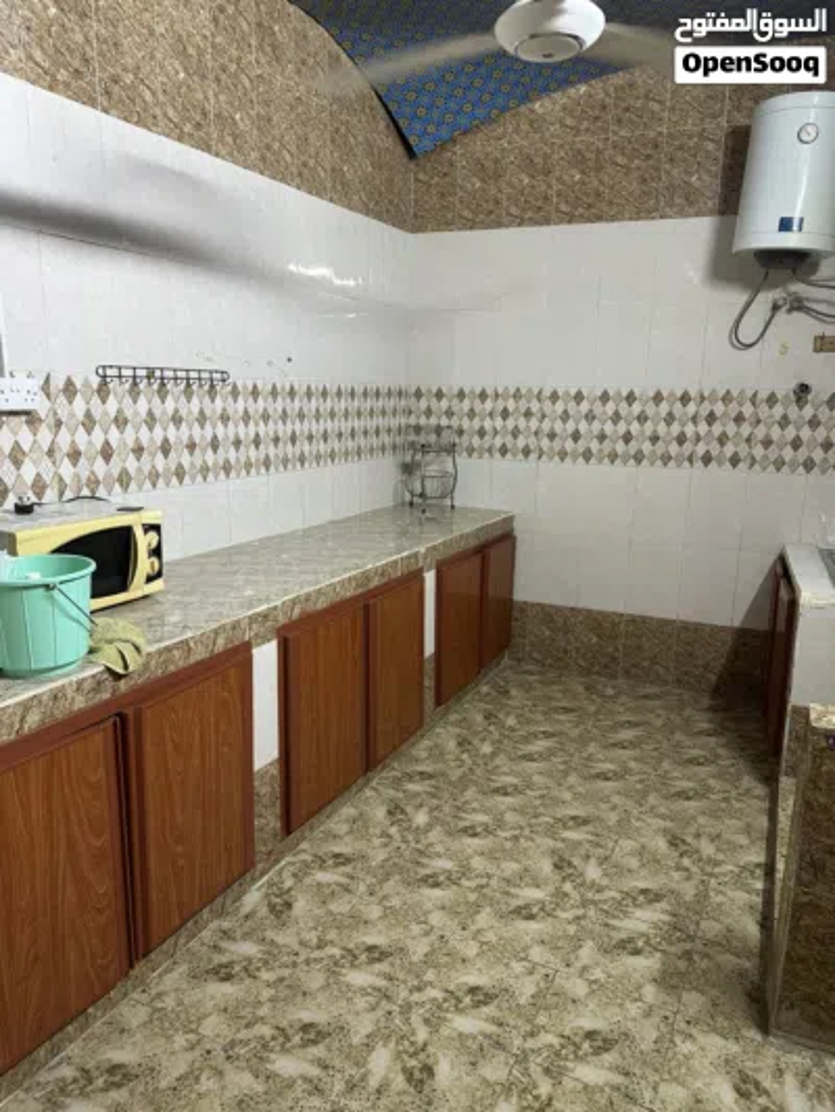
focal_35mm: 24
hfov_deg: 56.8
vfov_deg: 71.6
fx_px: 772
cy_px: 556
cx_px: 418
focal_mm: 6.86
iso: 160
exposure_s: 1/50
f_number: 1.78
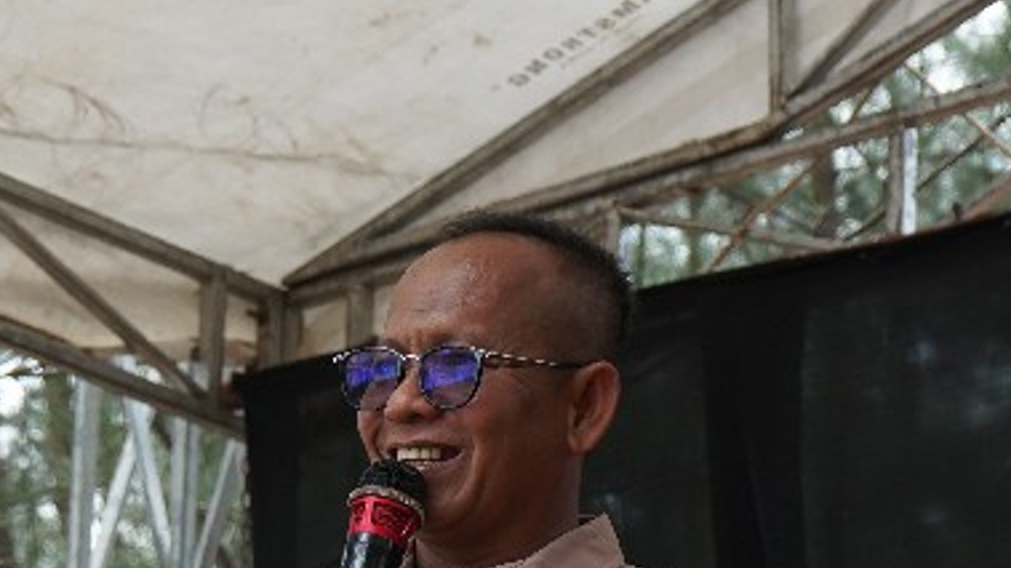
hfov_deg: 10.8
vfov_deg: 6.1
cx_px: 211
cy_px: 832
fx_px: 5307
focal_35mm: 198
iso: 500
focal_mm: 70
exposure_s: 1/200
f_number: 7.1
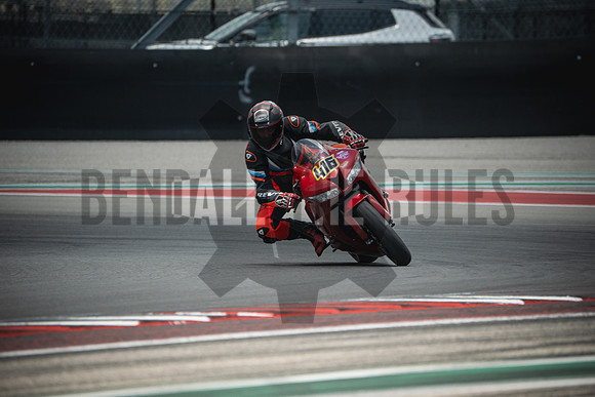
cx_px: 298
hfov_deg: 3.4
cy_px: 198
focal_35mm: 600
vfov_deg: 2.3
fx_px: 9919
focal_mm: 400
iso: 250
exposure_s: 1/400
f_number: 5.6
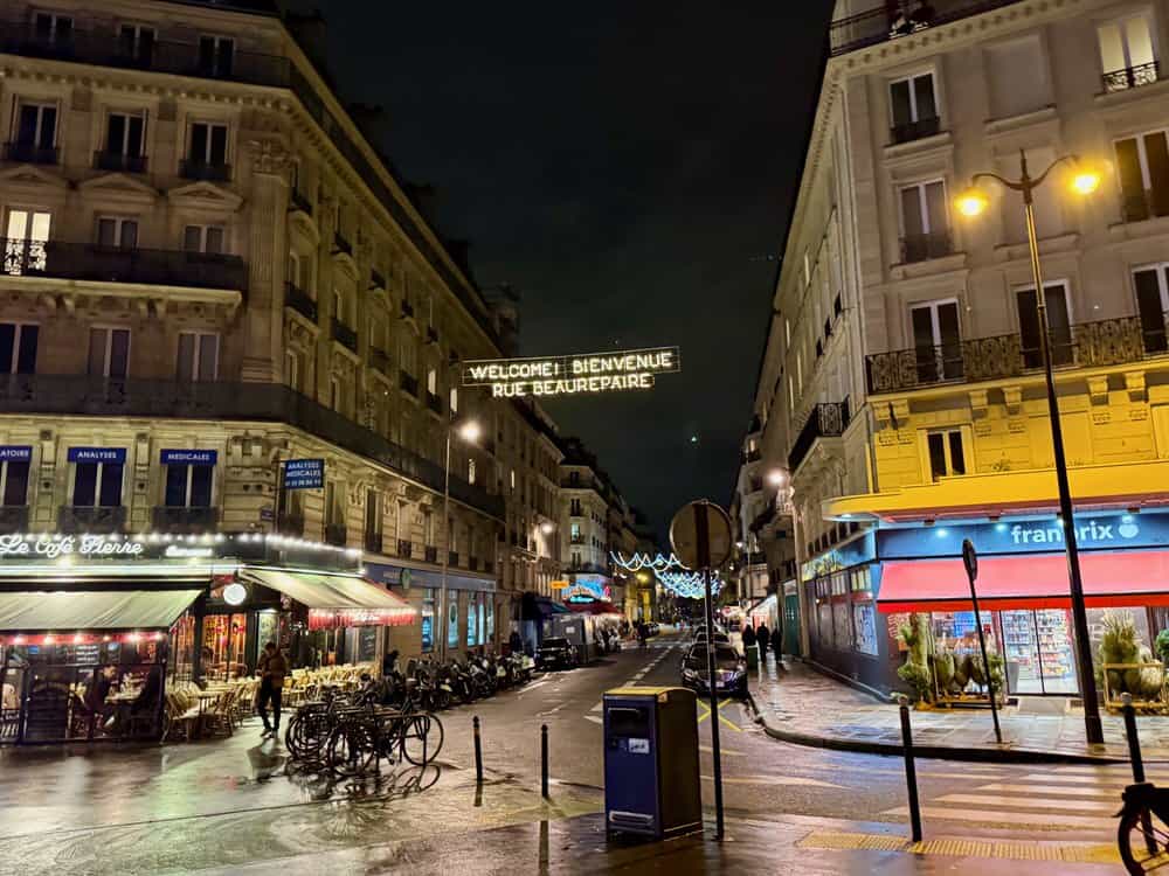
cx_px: 584
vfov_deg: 56.8
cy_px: 438
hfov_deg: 71.6
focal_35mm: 24
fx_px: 810
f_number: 1.78
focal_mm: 6.76
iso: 800
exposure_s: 1/50
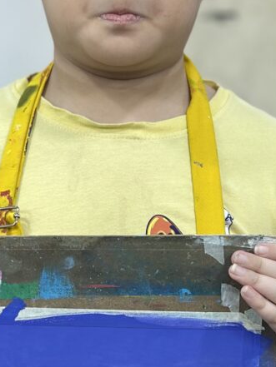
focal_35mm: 145
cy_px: 221
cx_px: 117
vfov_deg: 13.6
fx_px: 1541
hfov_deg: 10.2
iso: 64
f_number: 1.78
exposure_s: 1/50
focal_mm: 6.86
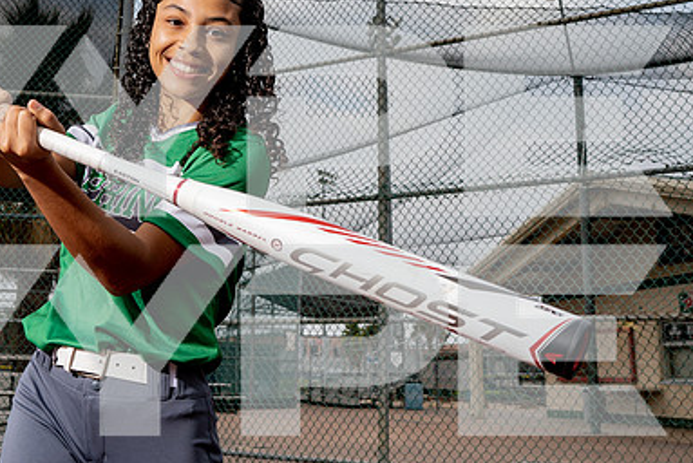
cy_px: 122
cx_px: 212
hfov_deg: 37.0
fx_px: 1021
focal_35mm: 53
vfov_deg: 25.3
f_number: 8
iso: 125
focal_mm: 35
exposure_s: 1/250
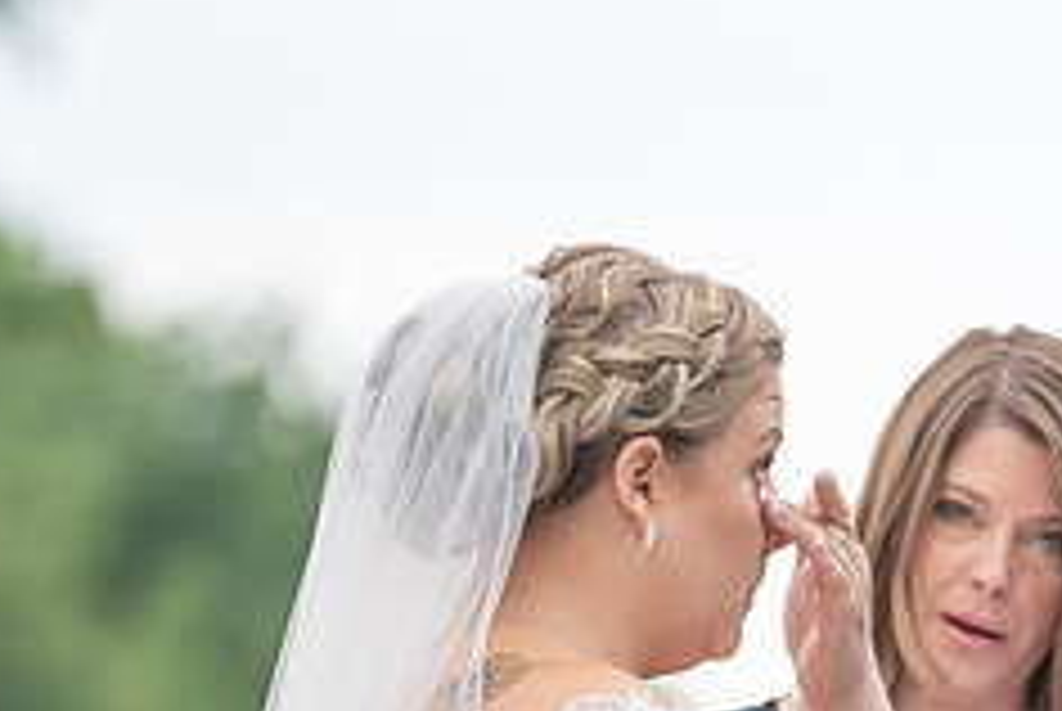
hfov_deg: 4.0
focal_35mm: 518
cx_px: 1073
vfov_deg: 2.7
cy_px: 886
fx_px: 15300
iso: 125
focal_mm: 198
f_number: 4
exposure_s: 1/200
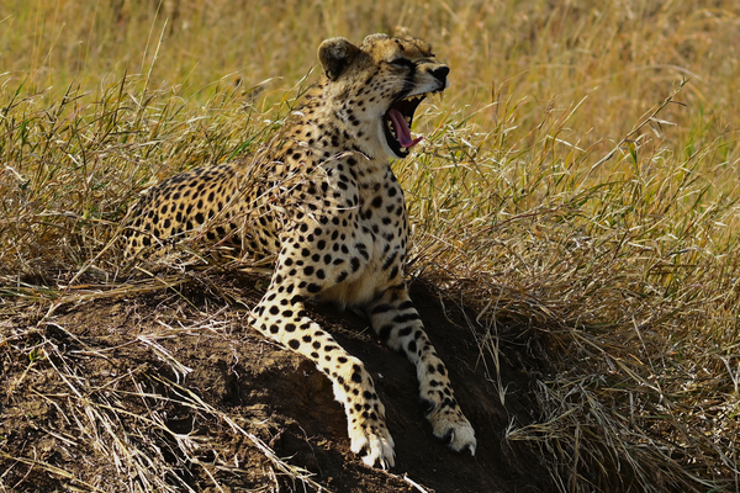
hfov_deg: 20.4
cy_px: 246
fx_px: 2055
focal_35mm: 100
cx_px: 370
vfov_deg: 13.7
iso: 100
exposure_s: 1/250
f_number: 4.5
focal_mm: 100
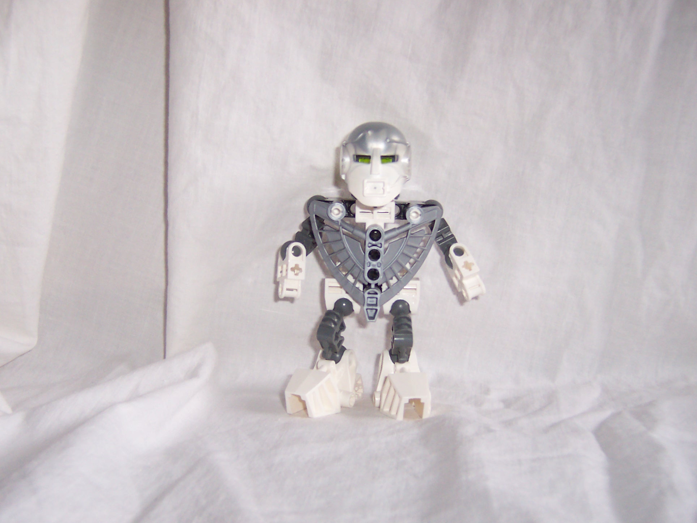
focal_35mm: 38
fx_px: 765
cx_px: 350
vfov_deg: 37.7
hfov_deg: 49.0
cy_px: 261
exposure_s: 1/60
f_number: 2.8
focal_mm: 5.6
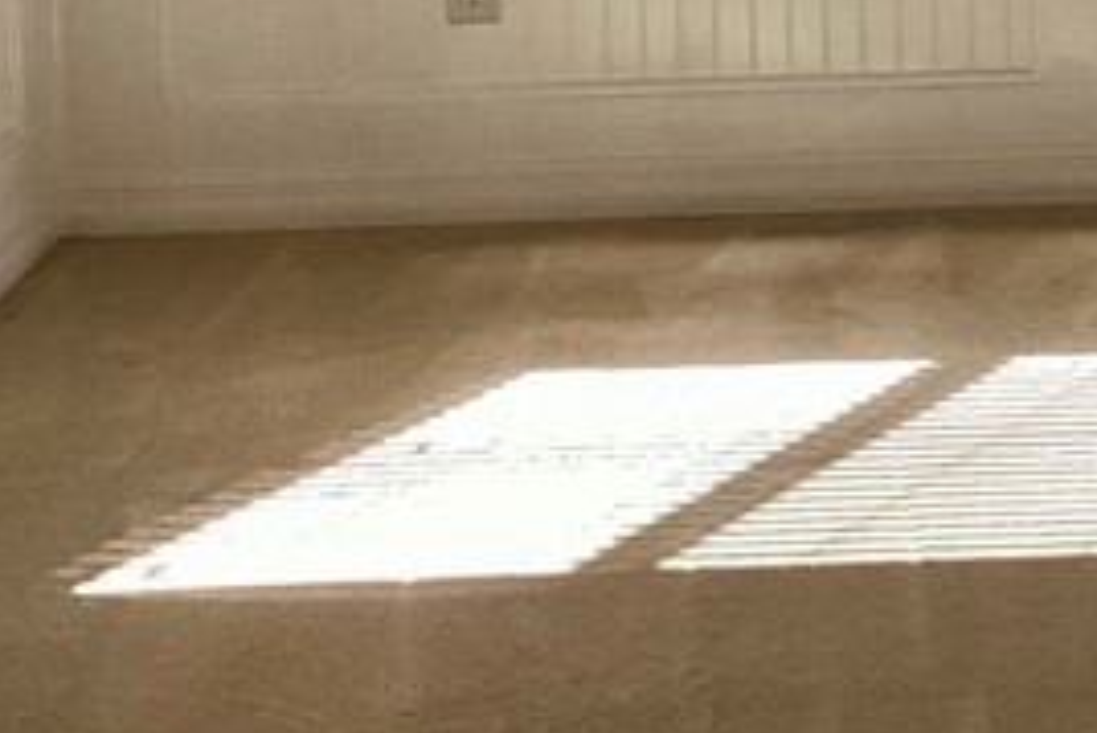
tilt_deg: -5.5
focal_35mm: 123
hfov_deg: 16.0
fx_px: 3750
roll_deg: -0.6
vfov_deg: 10.6
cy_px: -463
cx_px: 1302
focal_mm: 3.3
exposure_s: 1/60
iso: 125
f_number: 2.4
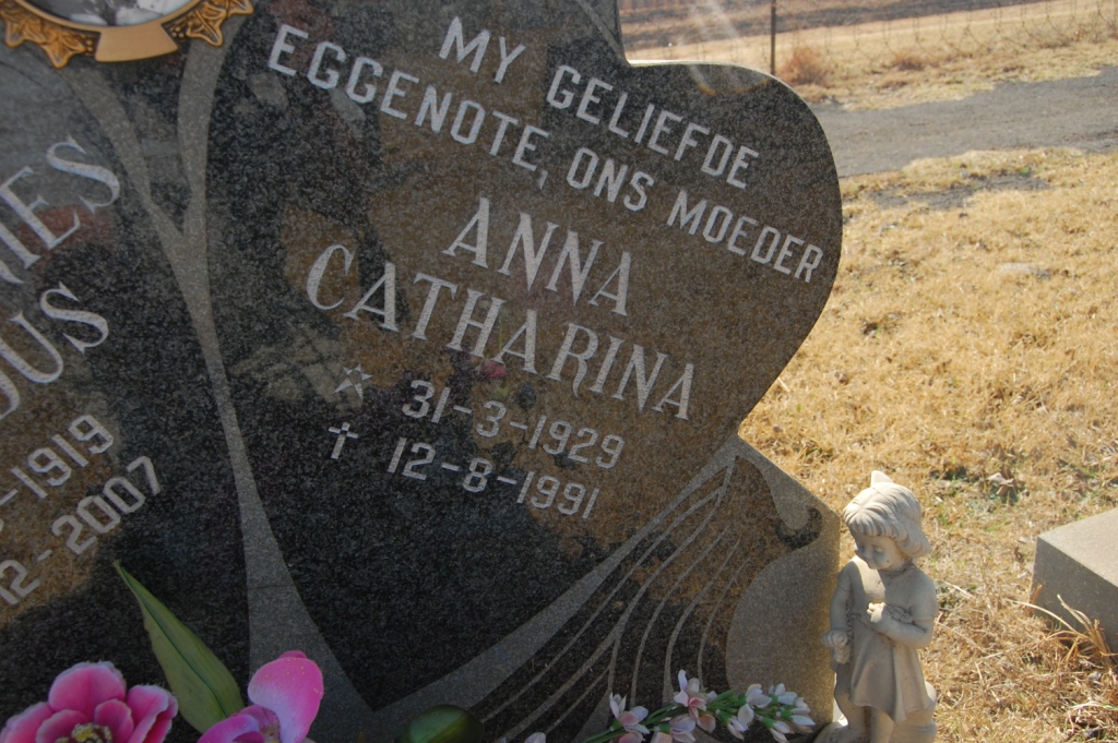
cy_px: 372
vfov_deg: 45.6
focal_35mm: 28
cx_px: 559
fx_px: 884
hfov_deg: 64.6
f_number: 7.1
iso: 400
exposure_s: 1/500
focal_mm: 19
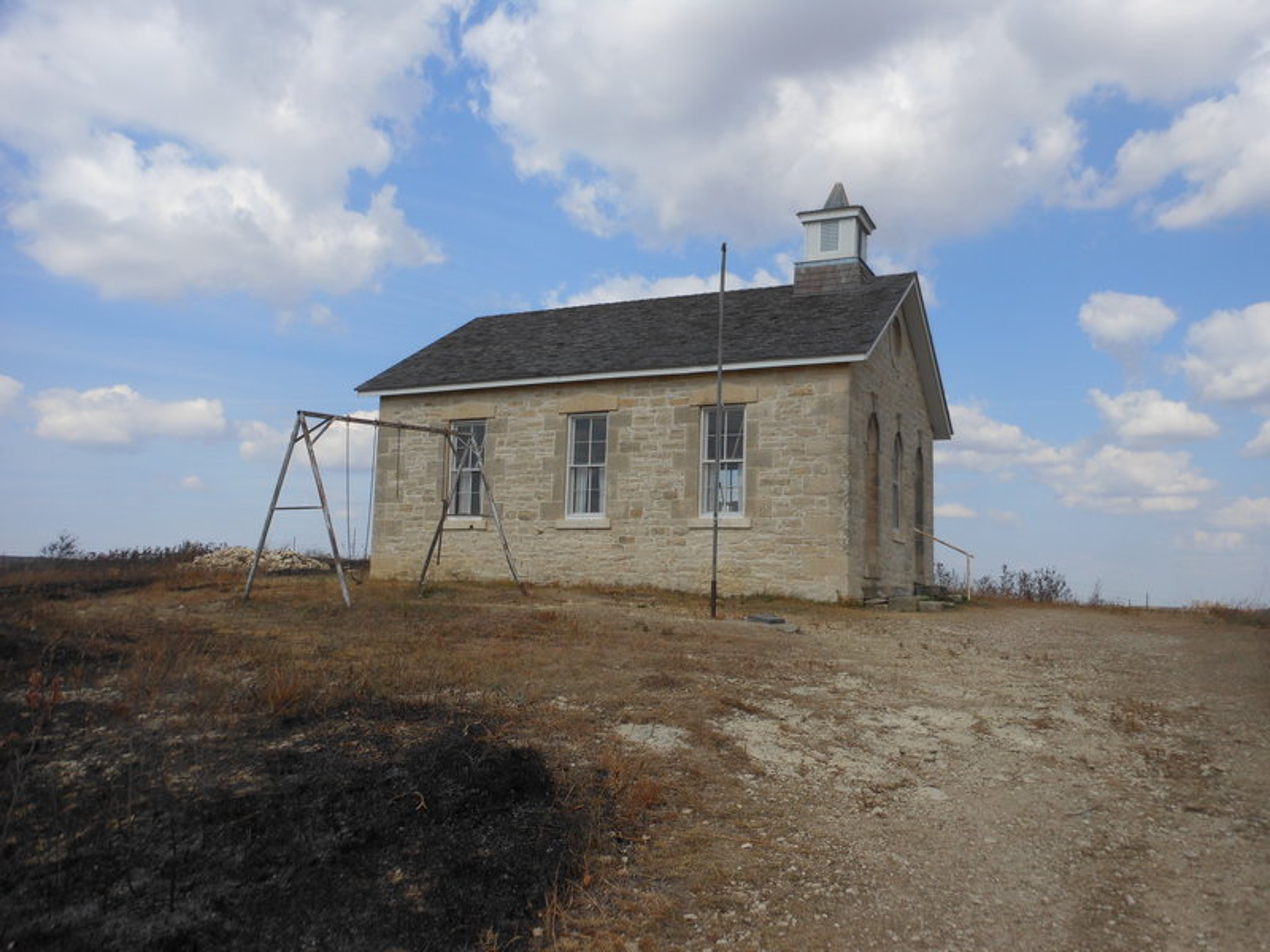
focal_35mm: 28
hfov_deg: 63.4
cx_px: 635
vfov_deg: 49.7
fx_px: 1027
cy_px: 476
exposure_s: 1/1000
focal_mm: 5
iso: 80
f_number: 3.7
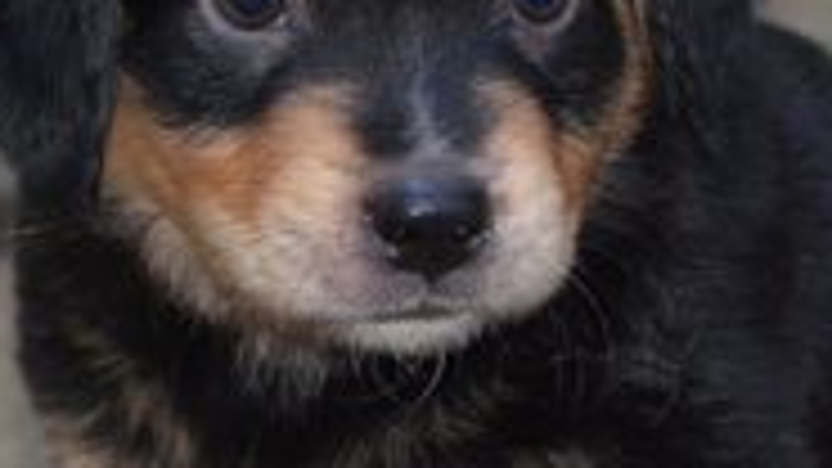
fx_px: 15860
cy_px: 133
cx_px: 18
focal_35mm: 719
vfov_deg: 1.7
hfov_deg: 3.0
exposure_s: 1/60
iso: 800
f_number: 6.3
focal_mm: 170
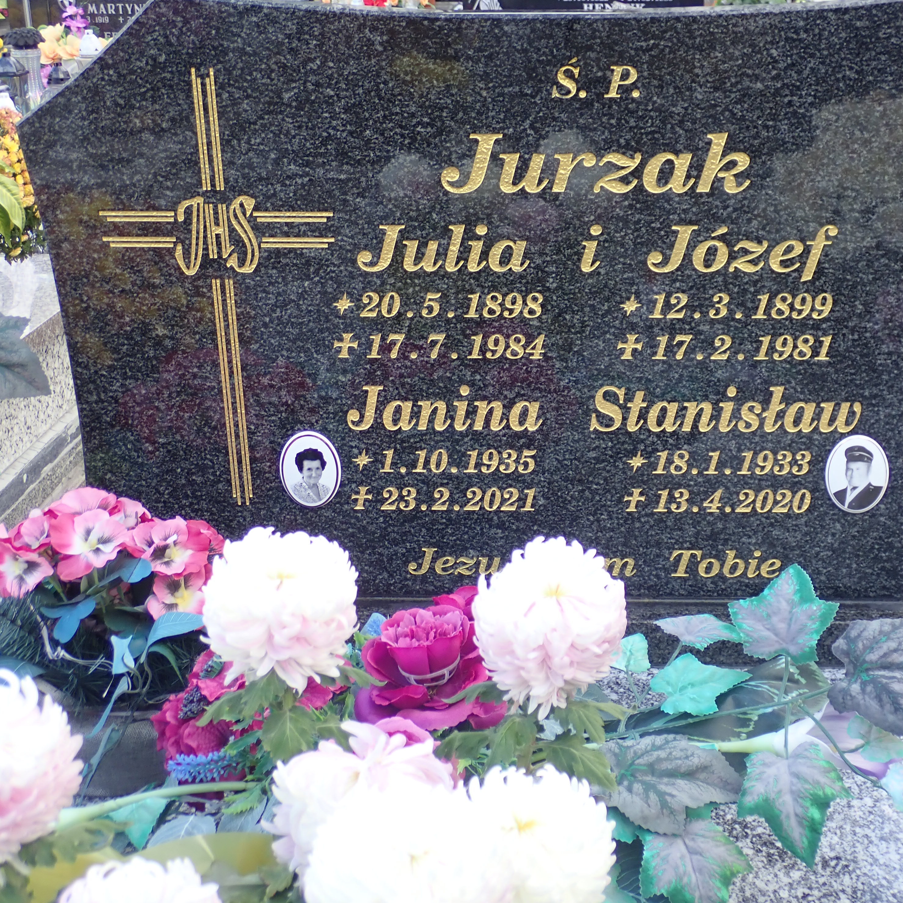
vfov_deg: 35.4
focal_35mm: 48
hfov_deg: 35.1
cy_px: 455
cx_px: 588
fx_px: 1417
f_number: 2.8
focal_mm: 7.34
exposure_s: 1/100
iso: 100
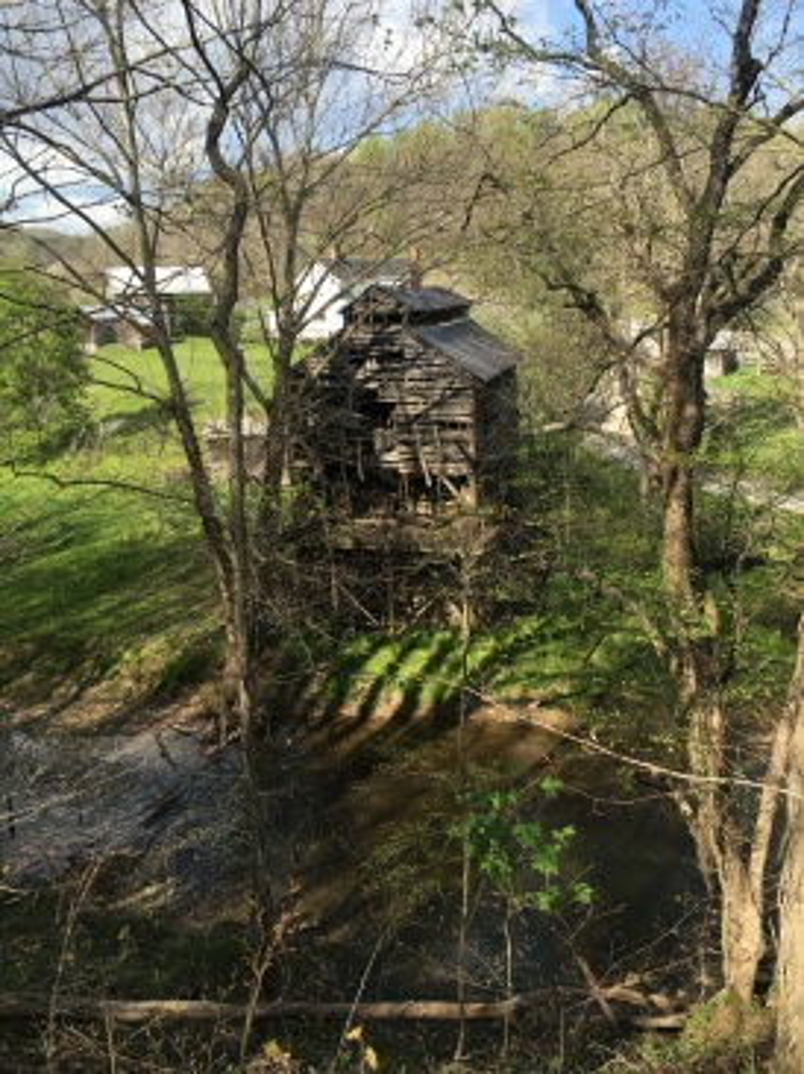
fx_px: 899
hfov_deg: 48.2
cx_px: 402
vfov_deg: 61.7
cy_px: 537
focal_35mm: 29
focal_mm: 4.15
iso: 25
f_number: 2.2
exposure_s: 1/705
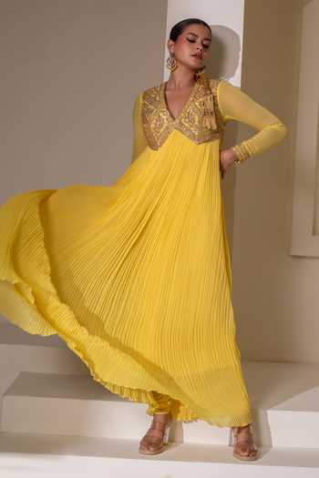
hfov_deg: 27.0
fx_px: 665
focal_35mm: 50
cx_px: 160
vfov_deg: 39.6
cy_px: 239
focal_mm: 50
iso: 400
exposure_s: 1/250
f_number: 2.8
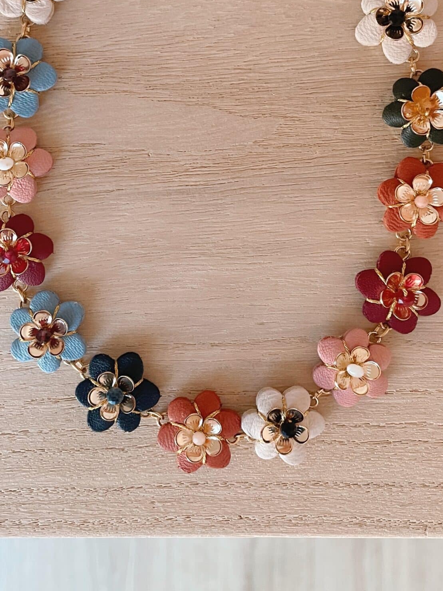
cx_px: 192
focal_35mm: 45
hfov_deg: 32.1
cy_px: 201
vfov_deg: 41.6
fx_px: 768
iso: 250
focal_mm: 4.2
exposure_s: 1/60
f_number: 1.6
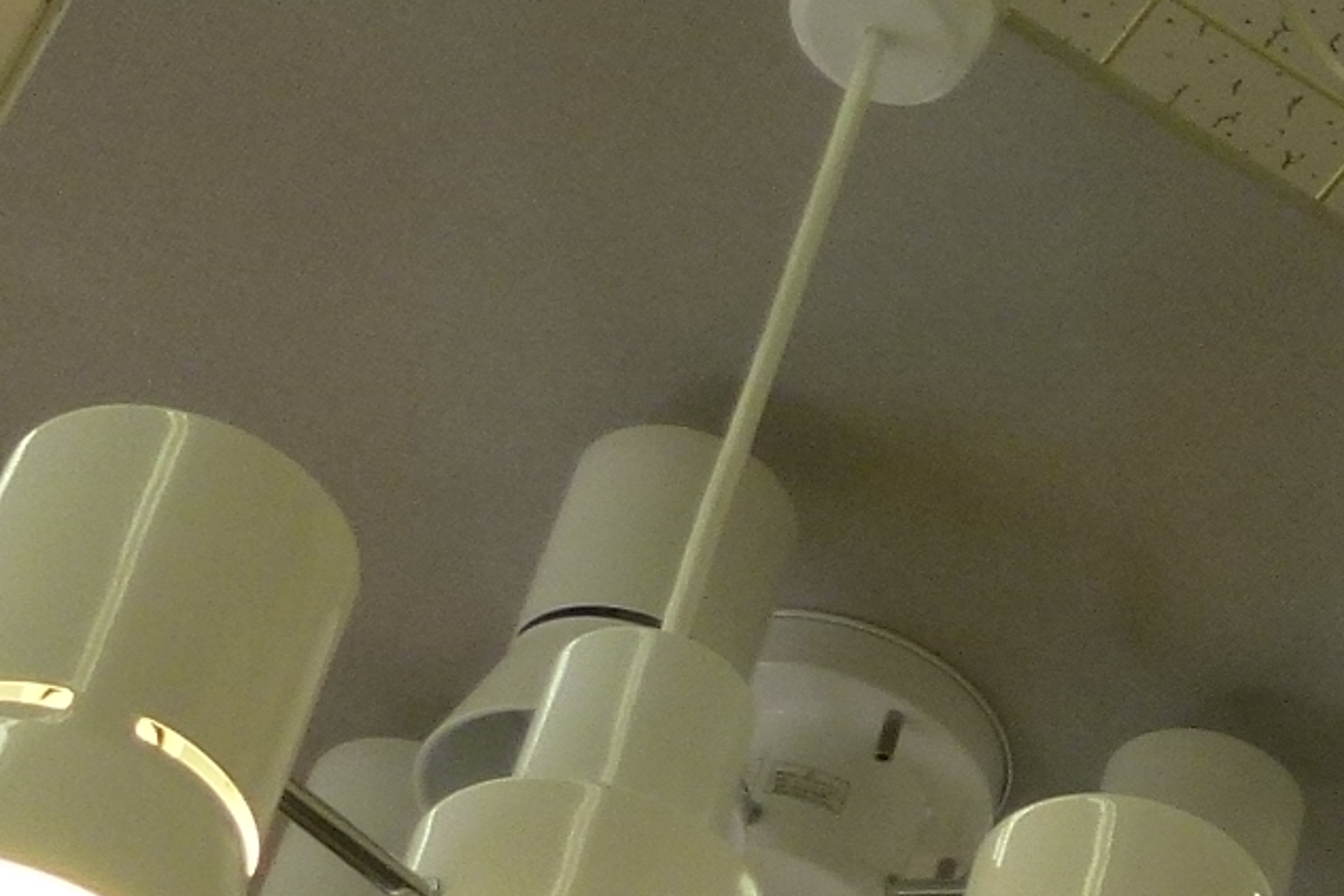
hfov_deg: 16.7
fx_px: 3770
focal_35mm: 101
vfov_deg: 13.2
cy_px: 1106
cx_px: 2429
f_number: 3.3
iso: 100
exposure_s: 1/100
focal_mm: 4.3
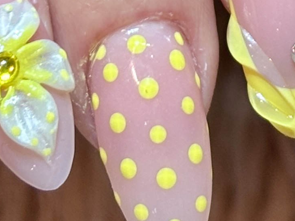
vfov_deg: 5.0
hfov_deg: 6.9
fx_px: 2445
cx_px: 260
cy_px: -289
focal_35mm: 287
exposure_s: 1/60
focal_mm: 5.96
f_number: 1.6
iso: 32
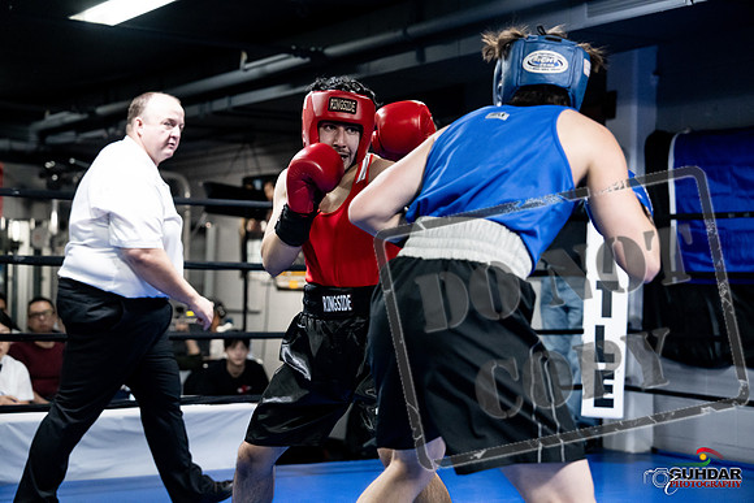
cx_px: 377
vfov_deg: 19.5
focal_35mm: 70
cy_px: 252
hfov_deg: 28.8
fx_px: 1466
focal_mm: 70
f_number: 2.8
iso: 8000
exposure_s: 1/1000
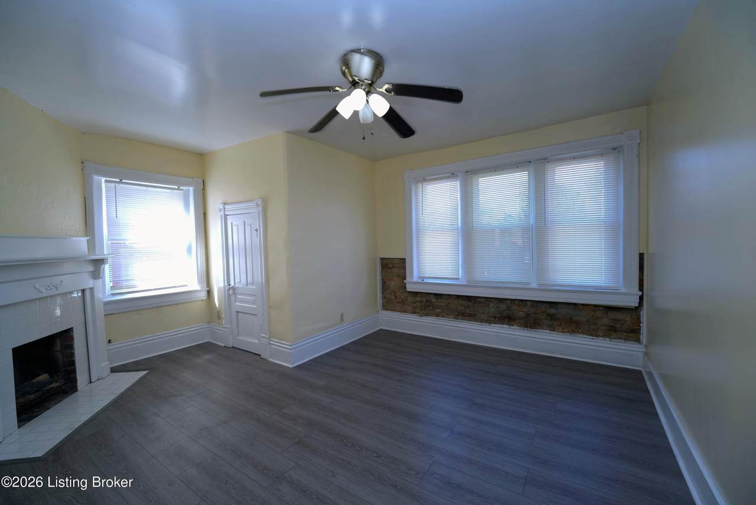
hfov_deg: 104.2
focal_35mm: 14
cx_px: 378
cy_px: 252
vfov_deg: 81.3
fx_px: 294
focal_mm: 14
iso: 125
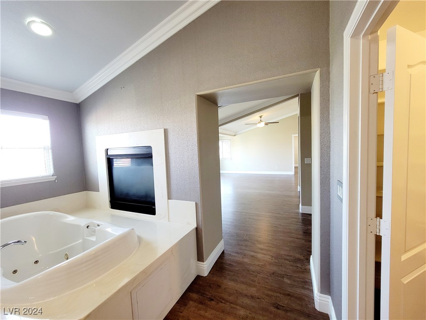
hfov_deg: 106.2
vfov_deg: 89.9
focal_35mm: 13
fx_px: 160
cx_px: 213
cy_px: 160
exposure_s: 1/60.2
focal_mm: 2.2
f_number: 2.2
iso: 320
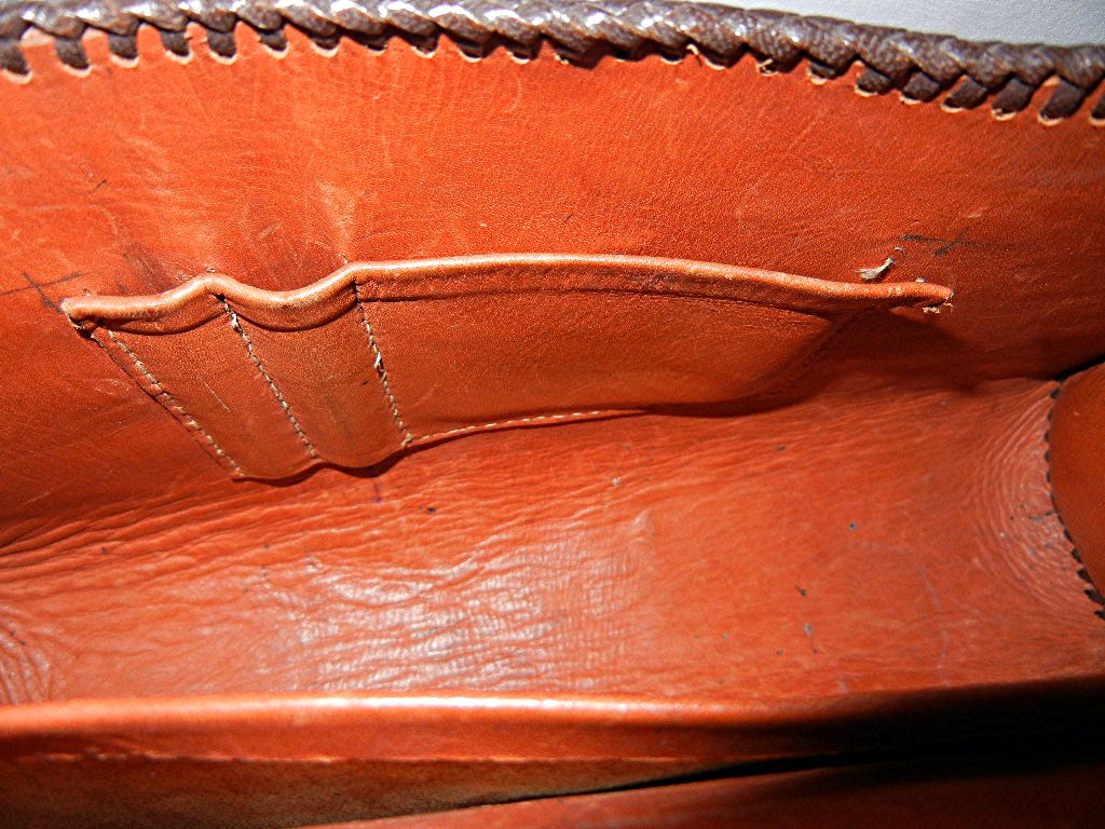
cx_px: 552
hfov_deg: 60.0
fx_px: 958
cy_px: 414
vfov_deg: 46.8
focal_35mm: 30
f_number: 7
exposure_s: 1/30
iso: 200
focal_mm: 5.4
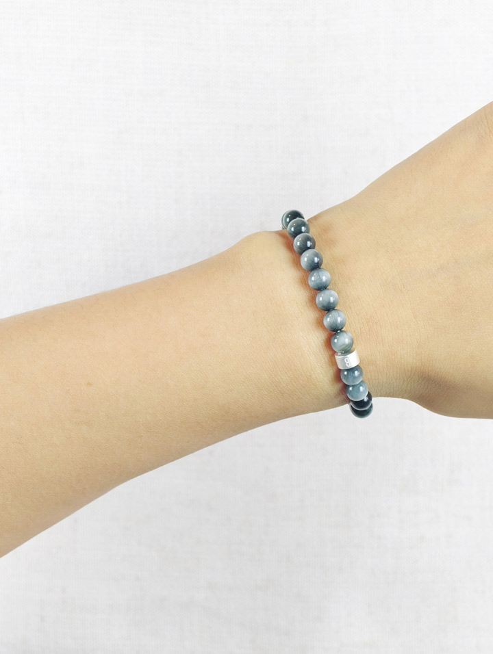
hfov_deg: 17.4
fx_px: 1610
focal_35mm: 85
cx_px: 246
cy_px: 327
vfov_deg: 23.0
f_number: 16
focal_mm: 22.48
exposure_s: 1/50
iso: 370
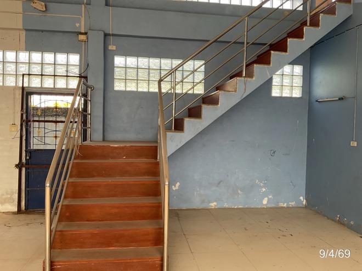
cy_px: 136
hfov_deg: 61.7
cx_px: 181
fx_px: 303
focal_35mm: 29
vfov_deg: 48.2
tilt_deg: -0.6
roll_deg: -1.0
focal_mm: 3
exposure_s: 1/100
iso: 40
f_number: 1.8
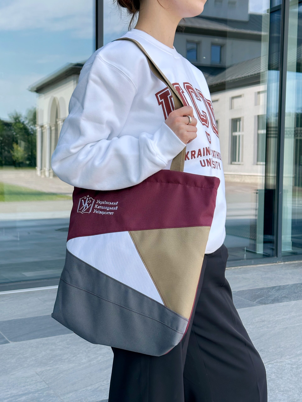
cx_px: 151
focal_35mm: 48
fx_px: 558
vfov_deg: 39.7
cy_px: 201
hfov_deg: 30.3
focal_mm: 6.86
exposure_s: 1/501
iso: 64
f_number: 1.78
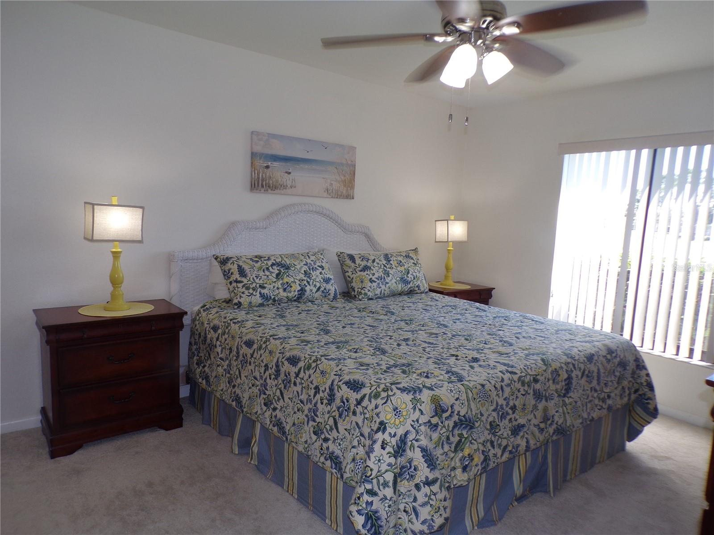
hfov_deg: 71.6
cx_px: 357
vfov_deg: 56.8
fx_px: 495
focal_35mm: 24
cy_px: 268
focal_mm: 4.3
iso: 80
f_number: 4.3
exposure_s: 1/40
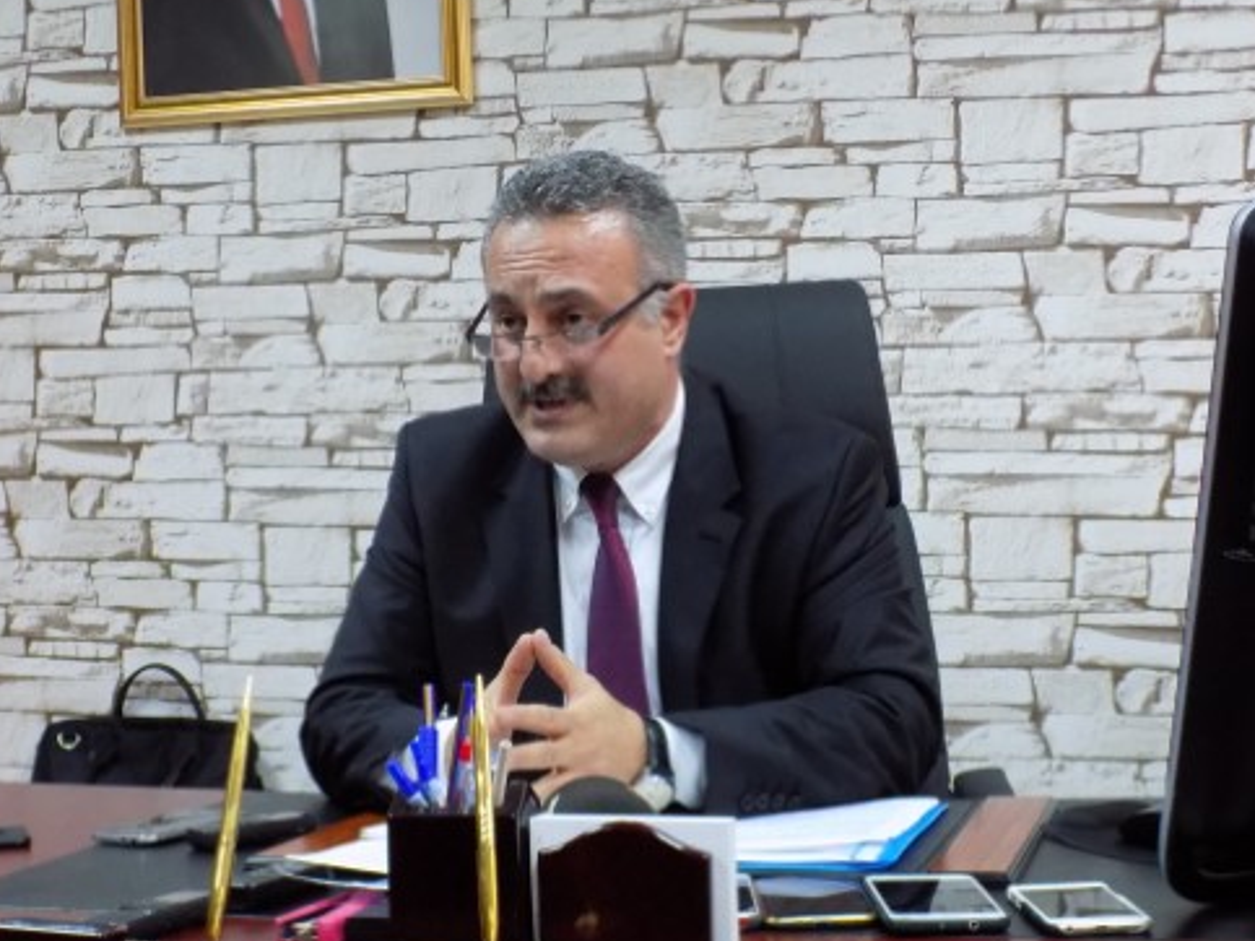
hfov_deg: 31.7
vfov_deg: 24.0
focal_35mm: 61
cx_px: 574
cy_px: 460
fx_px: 2211
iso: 400
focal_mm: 8.1
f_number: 3.7
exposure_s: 1/20
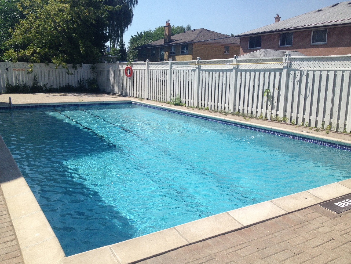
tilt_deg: -8.8
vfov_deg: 40.7
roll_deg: -0.3
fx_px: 355
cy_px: 132
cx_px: 176
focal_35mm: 35
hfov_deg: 52.6
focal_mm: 4.28
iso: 50
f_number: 2.4
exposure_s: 1/1972
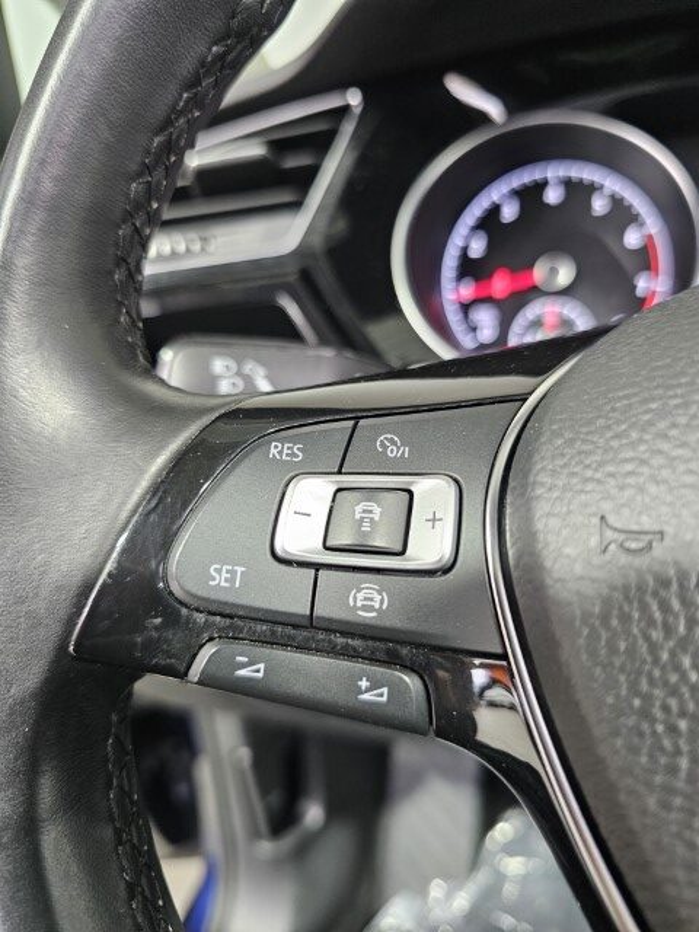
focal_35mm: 23
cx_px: 350
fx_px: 619
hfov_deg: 58.9
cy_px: 466
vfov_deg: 73.9
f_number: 1.7
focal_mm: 6.3
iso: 640
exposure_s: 1/100
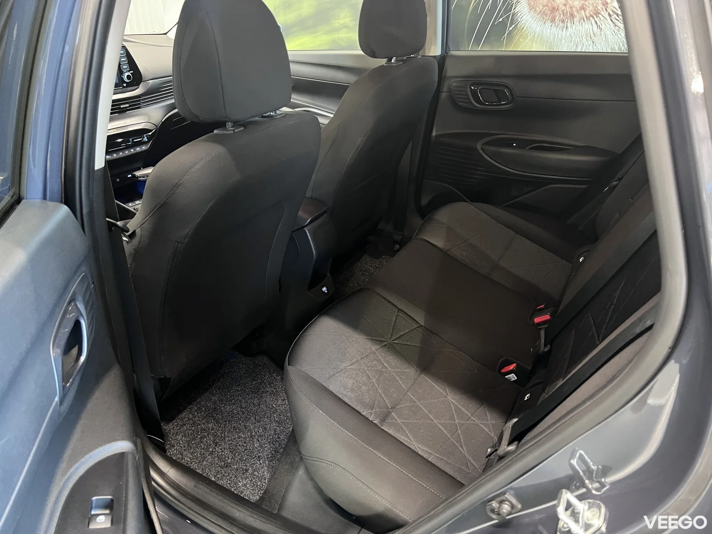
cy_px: 267
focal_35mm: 26
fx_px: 535
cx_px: 356
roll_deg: -0.9
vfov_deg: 53.1
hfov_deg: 67.3
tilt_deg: -28.8
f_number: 1.5
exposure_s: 1/31
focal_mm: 5.7
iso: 640
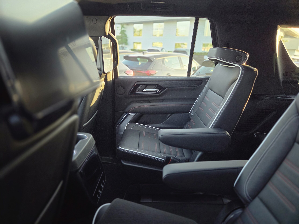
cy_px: 112
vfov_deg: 58.9
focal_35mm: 23
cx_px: 150
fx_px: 199
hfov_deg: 73.9
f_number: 1.8
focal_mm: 5.4
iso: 1250
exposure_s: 1/60
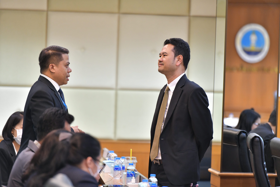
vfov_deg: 6.9
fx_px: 1555
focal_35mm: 200
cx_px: 140
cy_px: 94
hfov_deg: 10.3
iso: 1600
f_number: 2.8
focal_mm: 200
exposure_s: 1/125
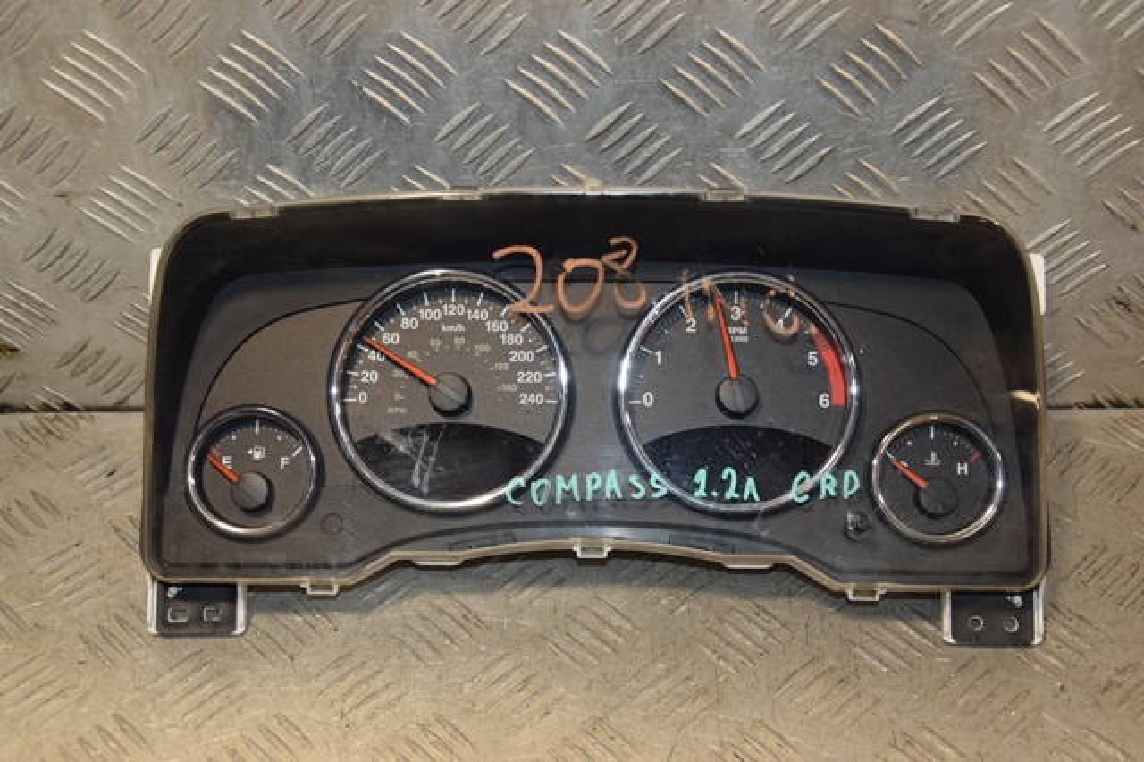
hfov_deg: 35.1
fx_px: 1810
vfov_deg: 23.8
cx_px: 572
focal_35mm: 57
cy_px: 381
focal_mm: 38
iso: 800
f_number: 5
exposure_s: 1/200
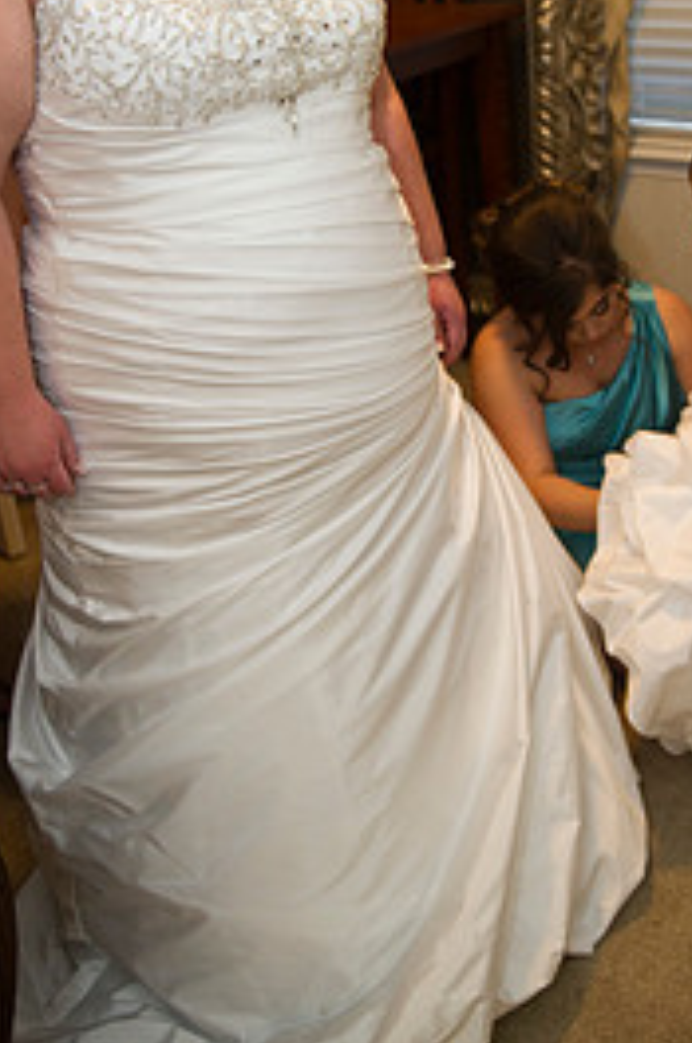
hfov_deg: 28.8
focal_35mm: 46
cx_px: 508
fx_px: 1331
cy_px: 356
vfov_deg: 42.3
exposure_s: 1/60
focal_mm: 27
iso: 640
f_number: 2.8
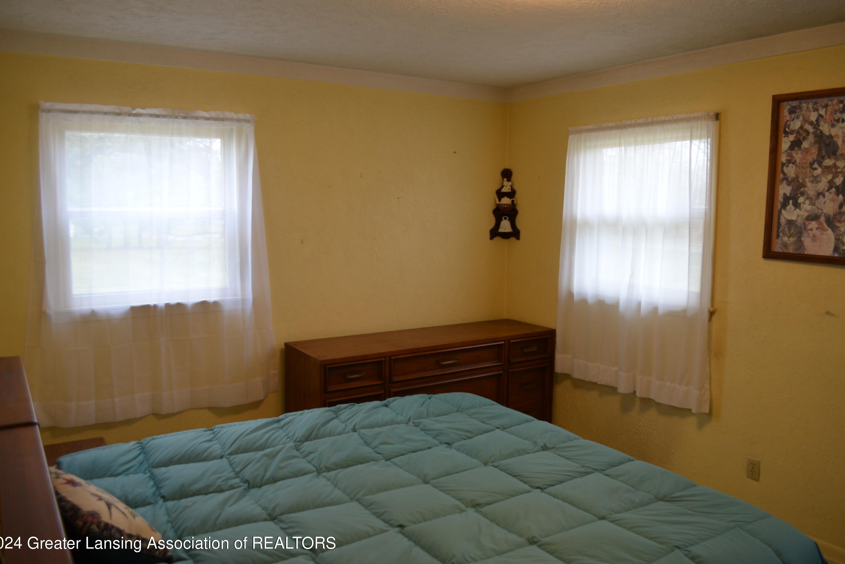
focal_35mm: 28
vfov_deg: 46.4
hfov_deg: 65.5
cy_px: 278
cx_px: 424
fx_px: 657
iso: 400
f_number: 4
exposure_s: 1/60
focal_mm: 18
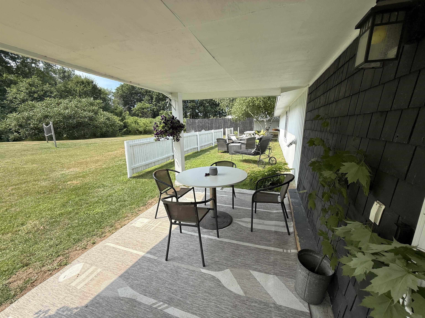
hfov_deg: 102.1
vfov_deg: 85.7
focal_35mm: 14
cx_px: 212
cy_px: 159
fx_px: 172
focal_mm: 2.22
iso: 50
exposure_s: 1/1050
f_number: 2.2
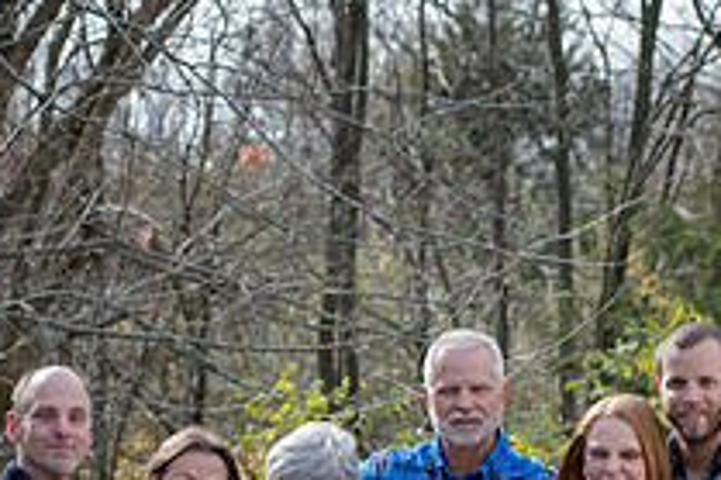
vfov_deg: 6.1
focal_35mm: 222
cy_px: 658
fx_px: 4443
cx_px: 455
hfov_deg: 9.3
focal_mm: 80
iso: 400
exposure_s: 1/800
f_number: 5
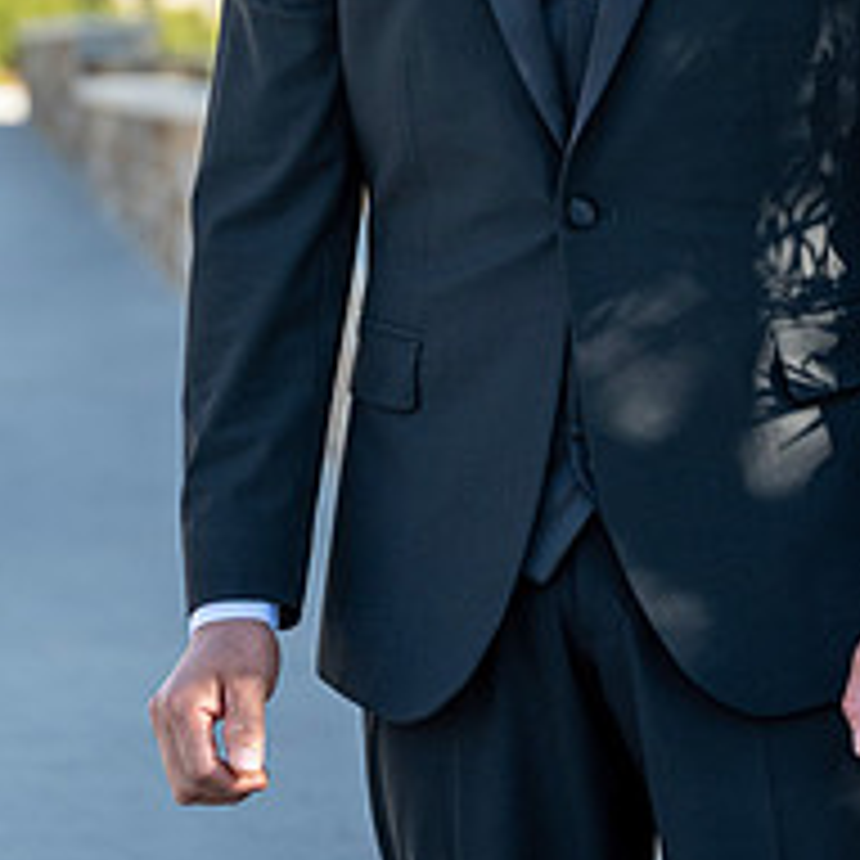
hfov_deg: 8.3
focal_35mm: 210
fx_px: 5903
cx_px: 597
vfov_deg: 8.3
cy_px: 59
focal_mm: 70
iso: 400
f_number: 3.2
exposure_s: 1/1600
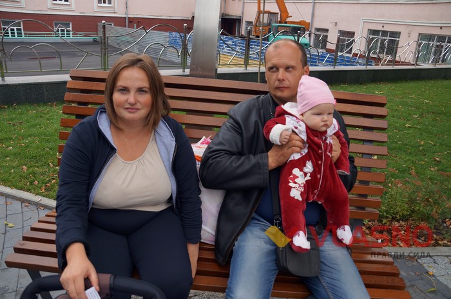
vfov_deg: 43.5
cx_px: 226
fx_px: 375
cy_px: 150
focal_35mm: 30
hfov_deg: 62.0
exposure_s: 1/320
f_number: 4.5
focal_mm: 20
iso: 100
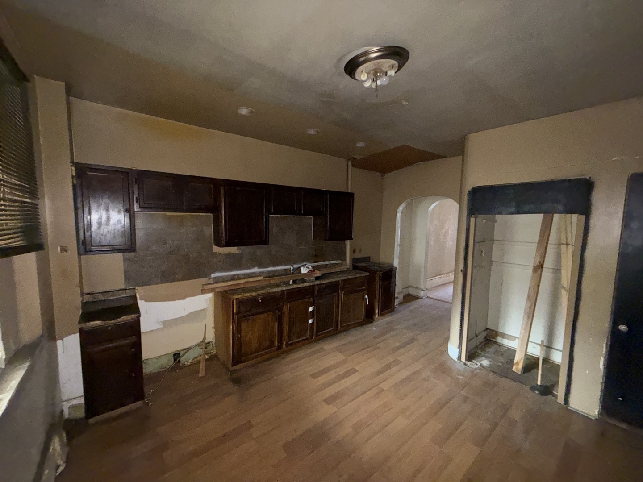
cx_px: 322
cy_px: 241
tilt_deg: -5.0
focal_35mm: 14
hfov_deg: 102.1
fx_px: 260
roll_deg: -1.2
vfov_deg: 85.7
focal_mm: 2.22
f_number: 2.2
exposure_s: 1/29
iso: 640
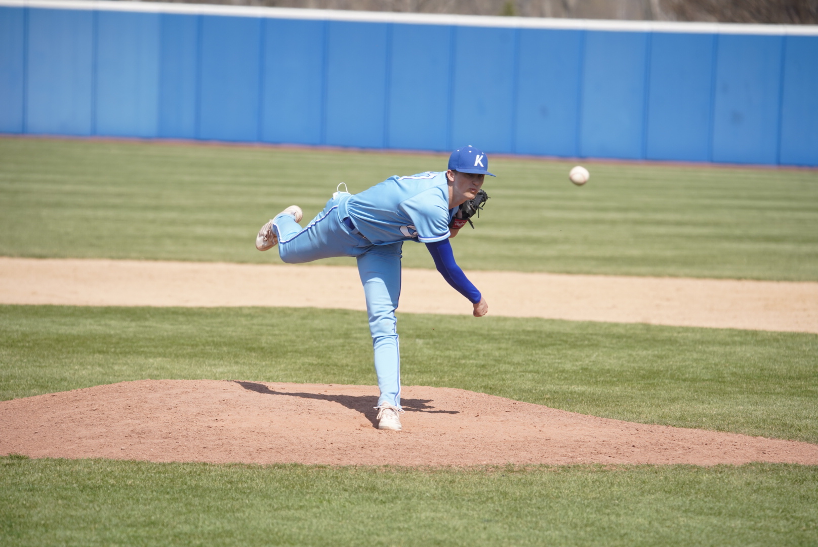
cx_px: 409
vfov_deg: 4.2
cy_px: 274
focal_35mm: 329
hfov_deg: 6.3
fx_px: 7481
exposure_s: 1/1250
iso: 400
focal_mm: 329
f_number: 5.6
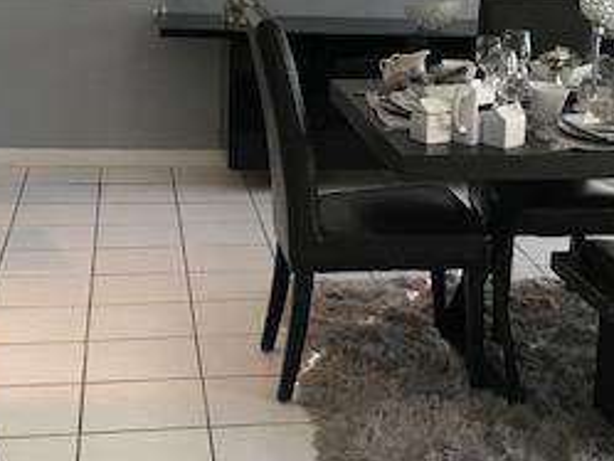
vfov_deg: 20.4
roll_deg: -2.5
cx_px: 365
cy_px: 187
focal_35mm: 72
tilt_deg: -11.8
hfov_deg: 27.0
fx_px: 1278
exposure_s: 1/30
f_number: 1.8
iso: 40
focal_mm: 3.99
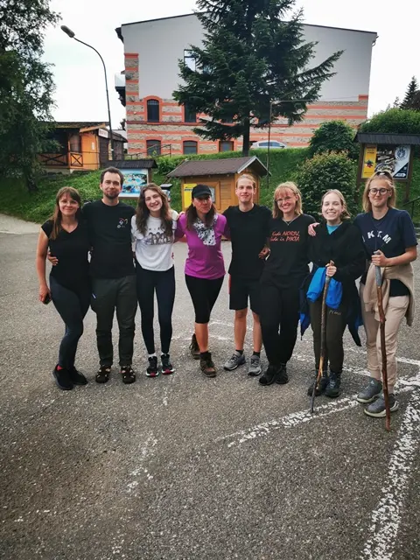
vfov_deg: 65.3
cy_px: 280
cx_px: 210
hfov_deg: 51.4
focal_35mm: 27
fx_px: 437
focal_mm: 5.56
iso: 50
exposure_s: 1/355
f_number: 1.6
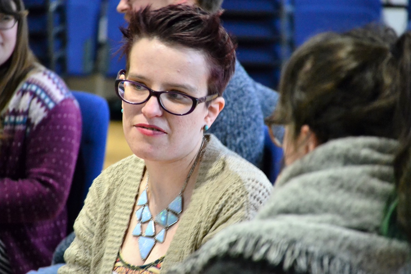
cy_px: 137
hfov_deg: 13.4
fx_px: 1747
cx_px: 206
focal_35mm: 153
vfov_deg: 9.0
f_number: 4.5
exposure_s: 1/50
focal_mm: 102
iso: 3200
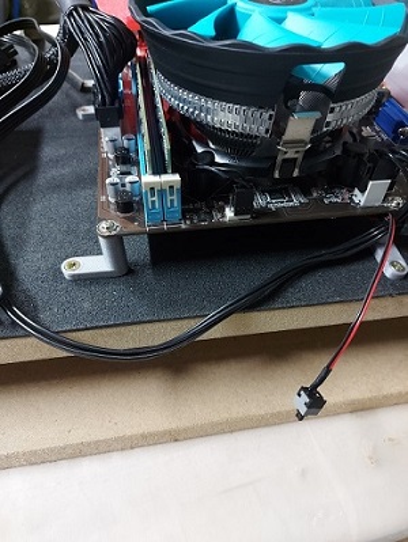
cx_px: 204
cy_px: 271
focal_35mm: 24
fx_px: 377
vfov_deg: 71.5
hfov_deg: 56.9
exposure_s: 1/25
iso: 400
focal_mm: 5.23
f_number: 1.8
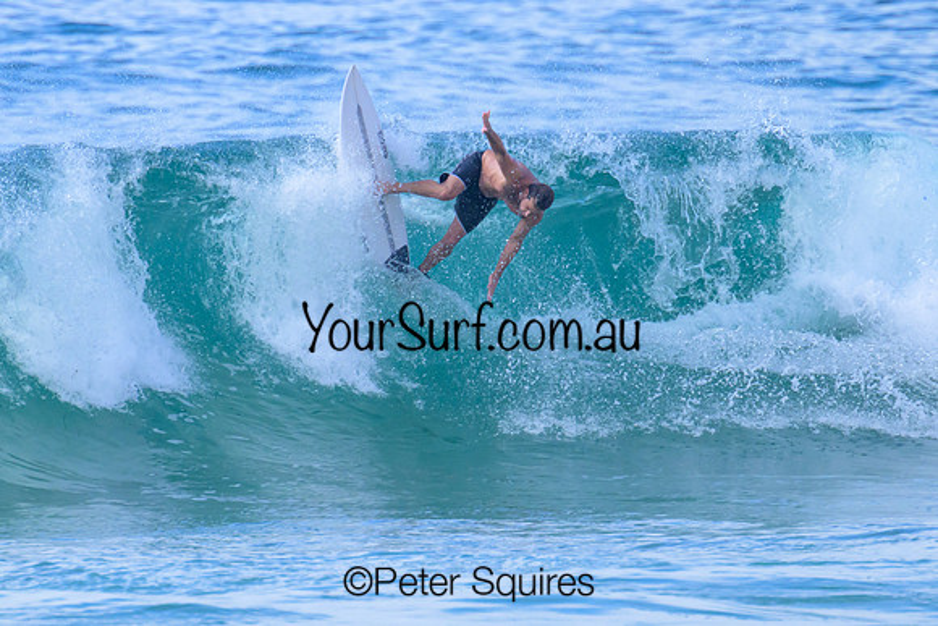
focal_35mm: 1094
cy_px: 251
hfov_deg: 1.9
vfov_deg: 1.3
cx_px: 391
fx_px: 28516
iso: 1400
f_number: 11
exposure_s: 1/2000
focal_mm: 800
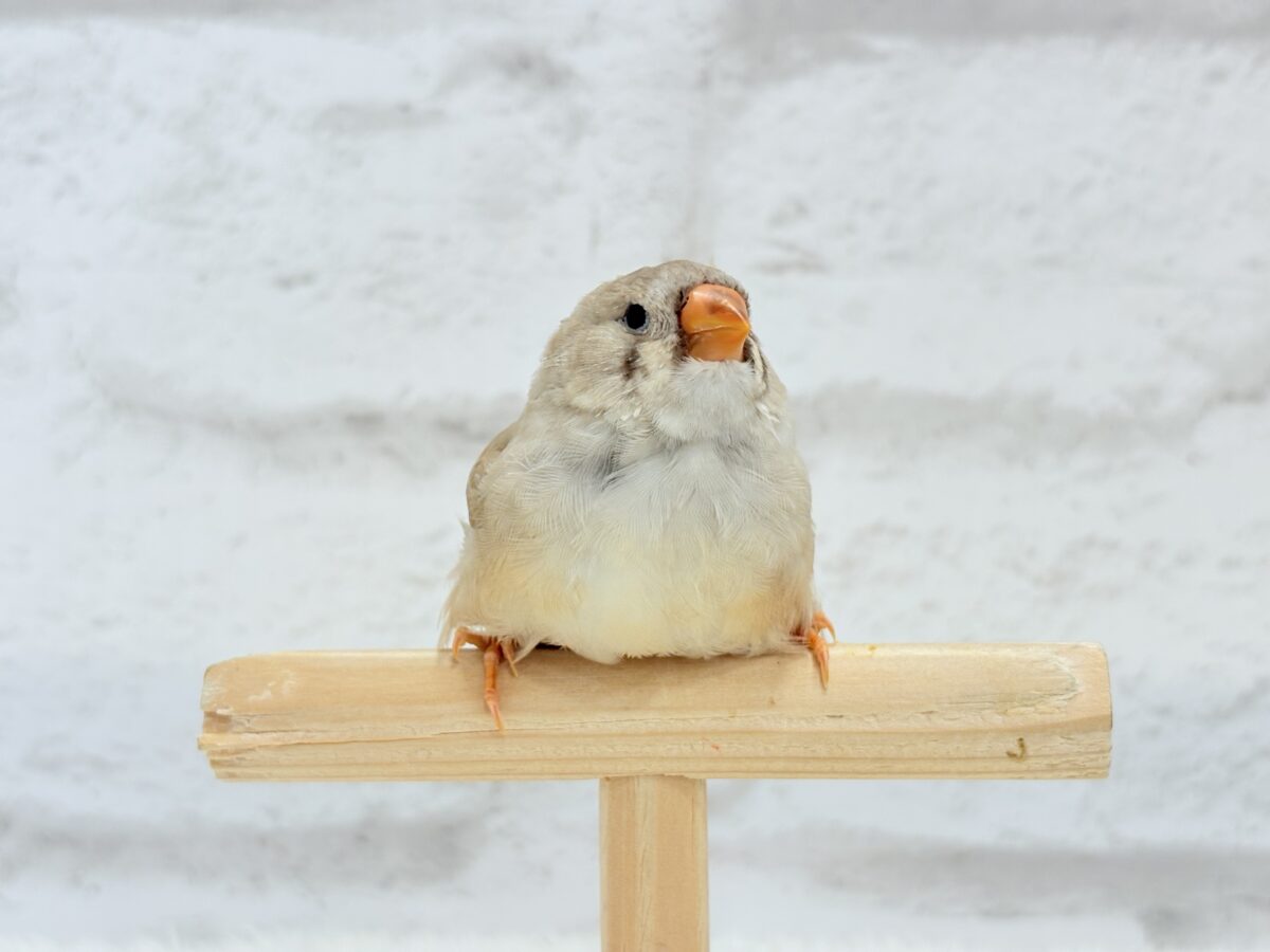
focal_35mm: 52
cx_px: 635
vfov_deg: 28.0
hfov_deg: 36.8
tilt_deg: -1.6
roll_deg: +0.0
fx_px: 1908
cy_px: 476
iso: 64
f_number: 1.6
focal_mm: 5.96
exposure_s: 1/100
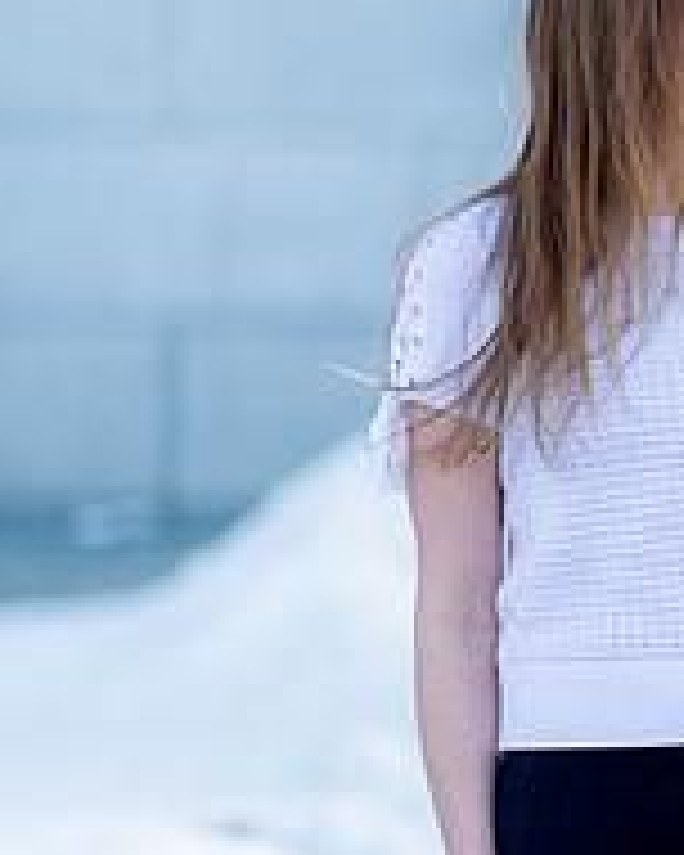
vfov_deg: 7.4
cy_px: 274
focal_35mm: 262
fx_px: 6630
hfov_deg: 5.8
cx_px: 1401
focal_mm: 85
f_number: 1.4
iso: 100
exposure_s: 1/1600
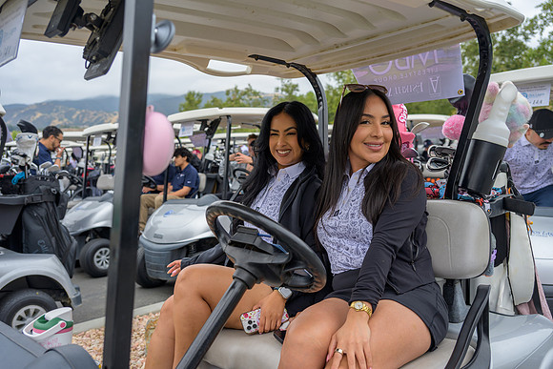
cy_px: 184
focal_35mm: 34
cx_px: 276
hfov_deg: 55.8
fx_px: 522
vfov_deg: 38.9
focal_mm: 34
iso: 100
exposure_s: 1/200
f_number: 4
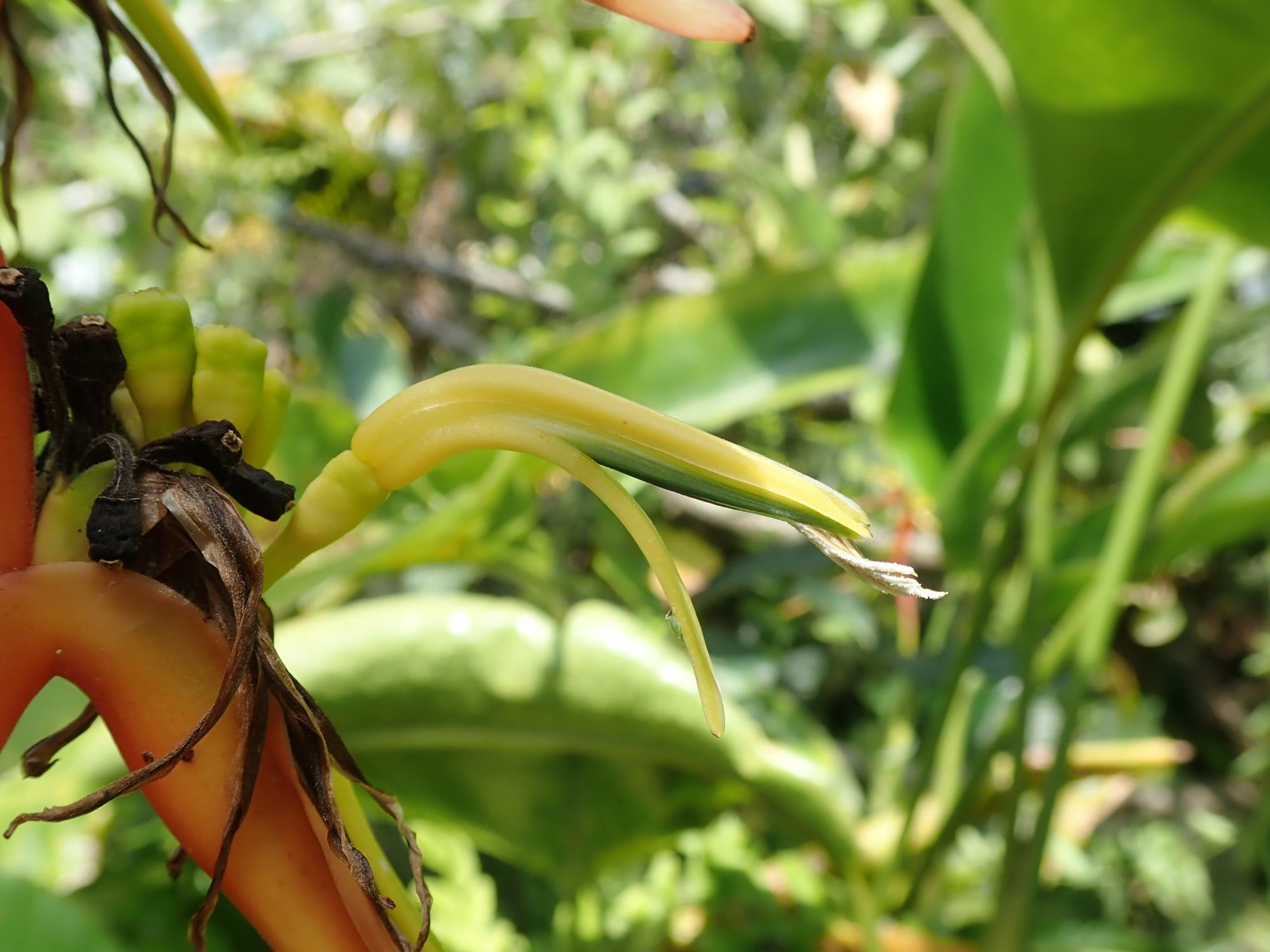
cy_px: 476
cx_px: 635
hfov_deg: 60.0
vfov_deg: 46.8
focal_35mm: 30
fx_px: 1101
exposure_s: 1/320
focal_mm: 5.5
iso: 100
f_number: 3.2
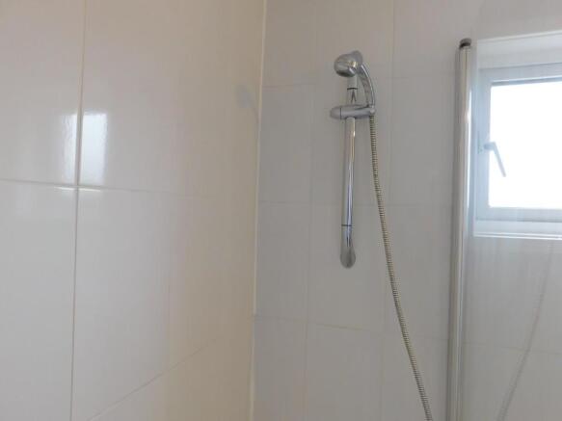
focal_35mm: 23
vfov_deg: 58.9
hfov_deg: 73.9
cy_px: 210
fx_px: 373
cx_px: 281
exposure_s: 1/60
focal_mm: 4
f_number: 3
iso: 125
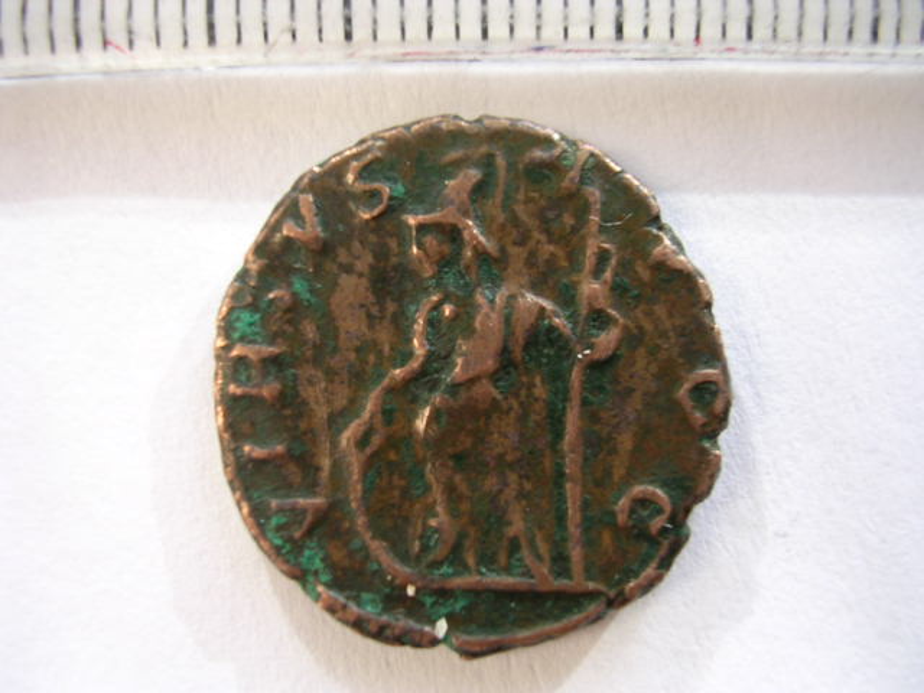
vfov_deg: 37.7
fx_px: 1014
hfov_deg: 49.0
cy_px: 346
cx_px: 462
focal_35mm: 38
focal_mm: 5.8
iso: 100
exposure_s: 1/49.5
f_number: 2.8
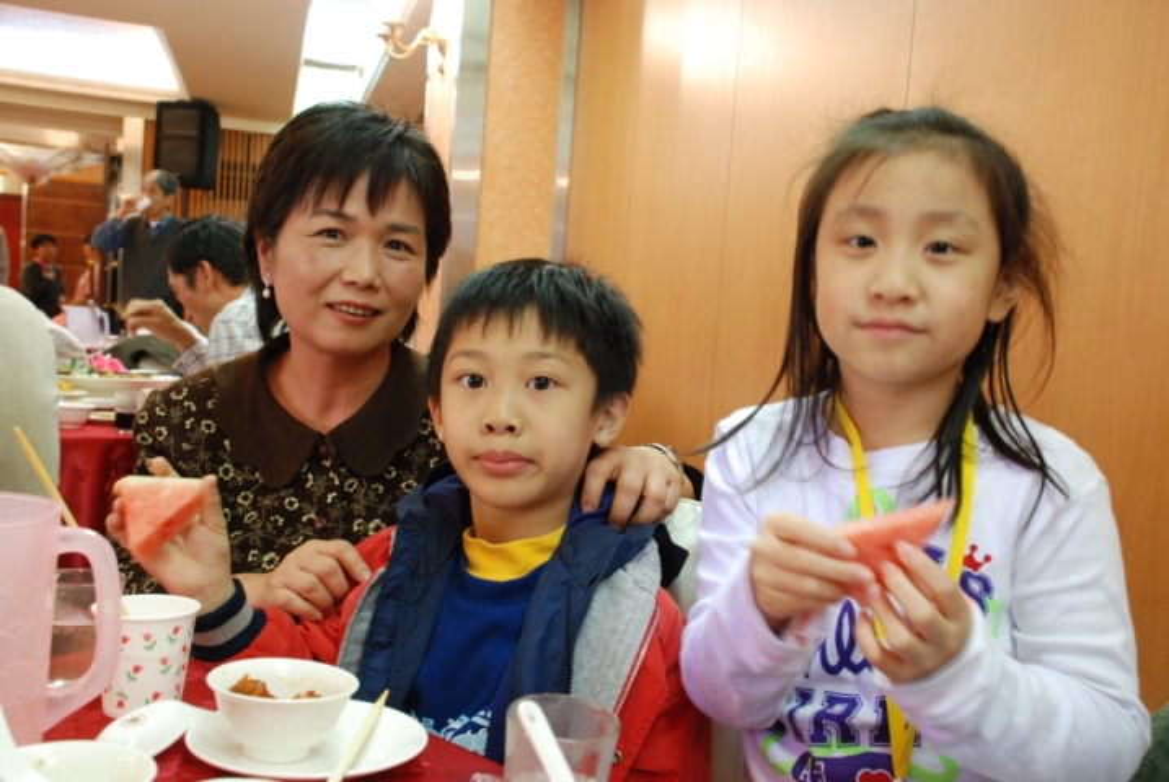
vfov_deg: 34.3
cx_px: 584
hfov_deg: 49.5
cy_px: 391
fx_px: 1268
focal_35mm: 39
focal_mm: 26
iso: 1000
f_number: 5.6
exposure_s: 1/10
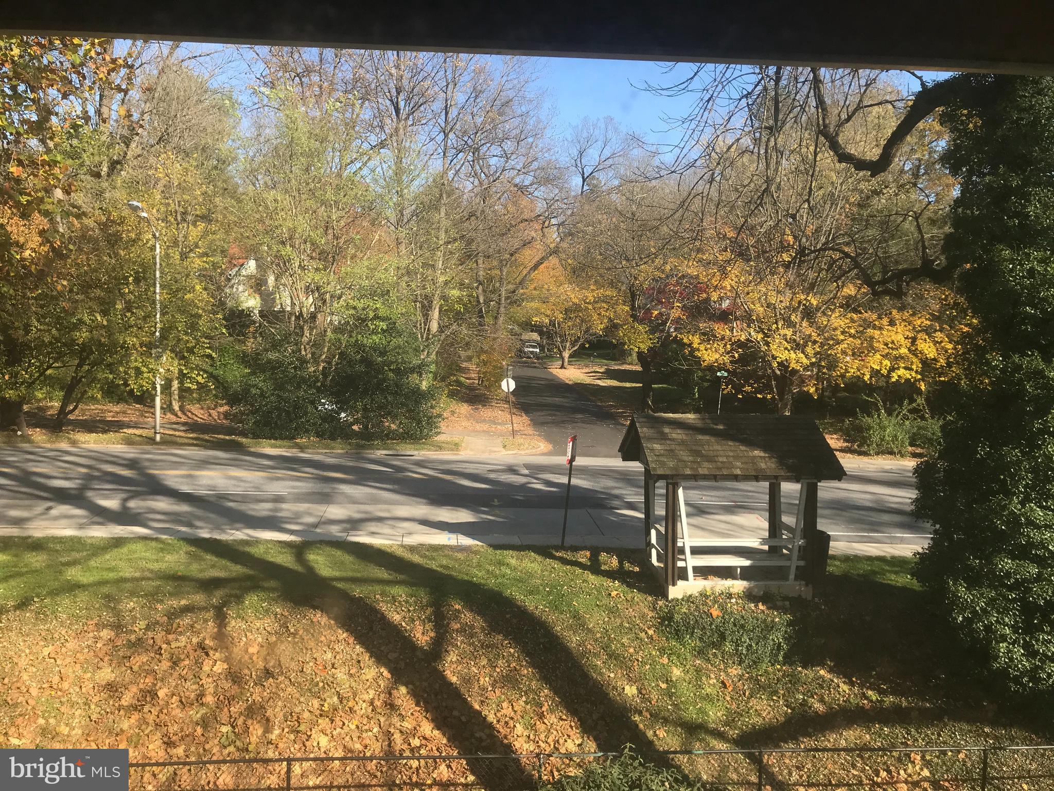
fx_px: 853
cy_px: 396
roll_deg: -0.6
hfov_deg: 63.4
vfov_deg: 49.7
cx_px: 527
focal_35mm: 28
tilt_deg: -1.6
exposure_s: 1/595
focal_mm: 3.99
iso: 20
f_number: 1.8
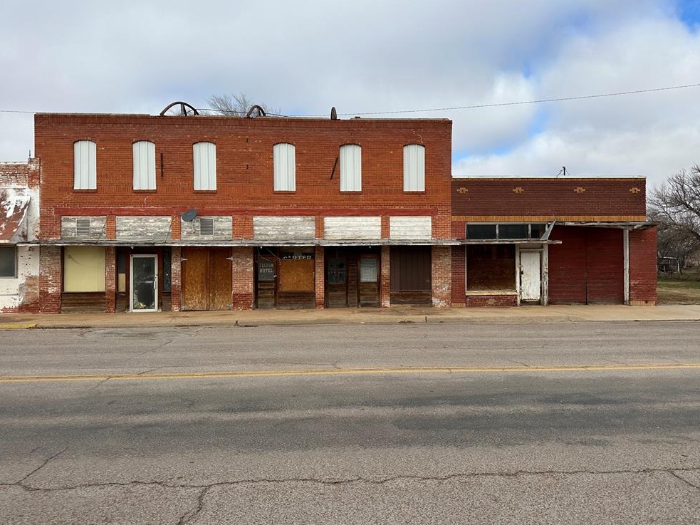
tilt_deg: +0.2
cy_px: 255
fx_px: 505
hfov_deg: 69.4
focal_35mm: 25
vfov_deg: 54.9
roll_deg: -0.1
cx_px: 360
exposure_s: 1/4348
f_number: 1.78
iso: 80
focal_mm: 6.86
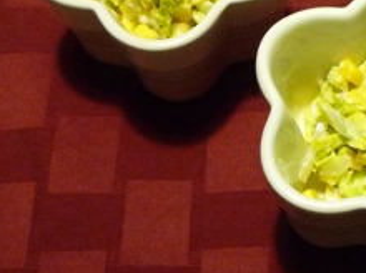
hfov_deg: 21.6
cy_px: 50
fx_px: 939
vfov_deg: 16.4
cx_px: 324
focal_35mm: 89
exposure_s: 1/8
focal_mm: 4.5
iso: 400
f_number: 2.8
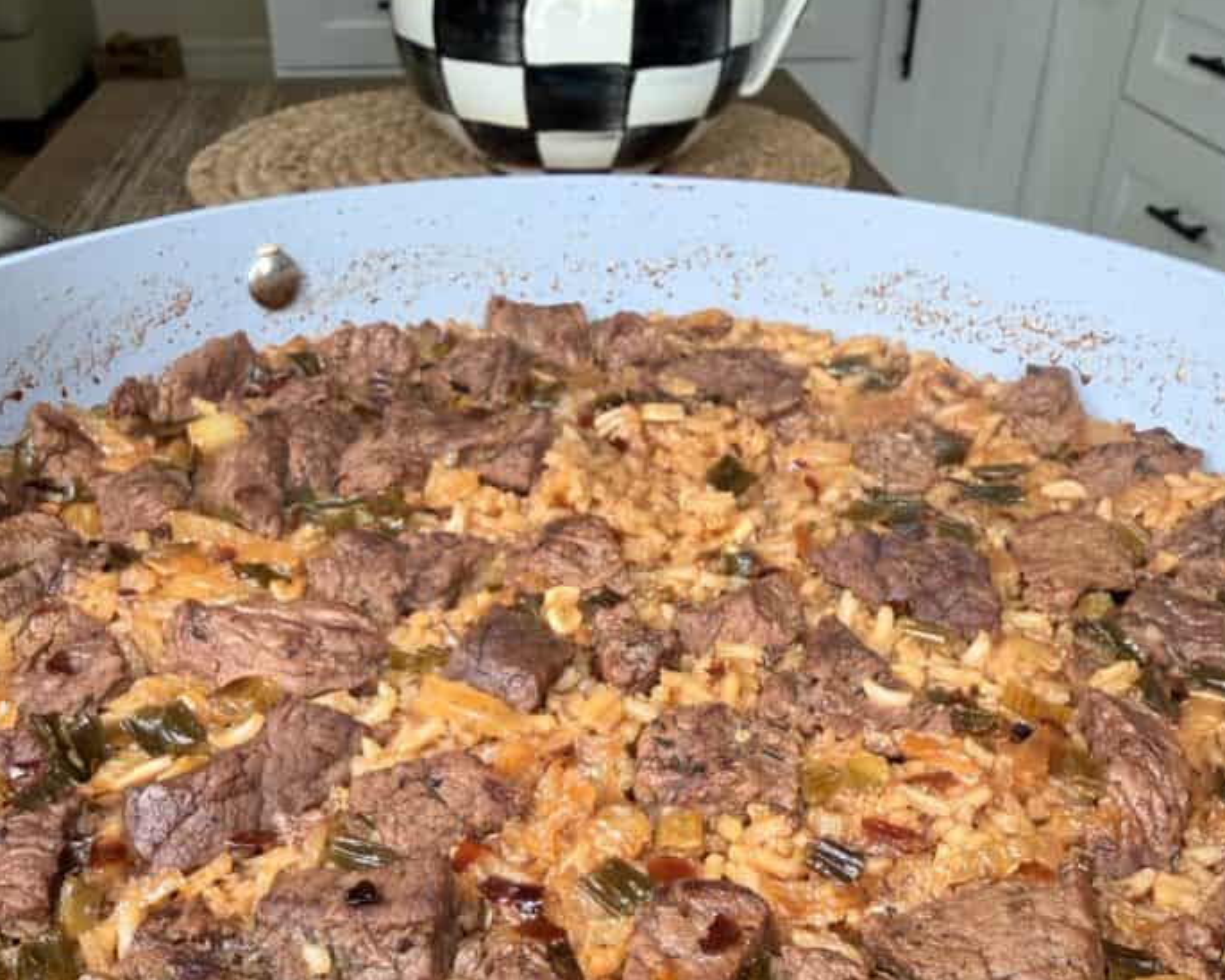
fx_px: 1269
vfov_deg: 40.5
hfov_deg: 51.5
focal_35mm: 35
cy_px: 787
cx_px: 563
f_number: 2.2
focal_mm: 2.22
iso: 100
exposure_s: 1/120
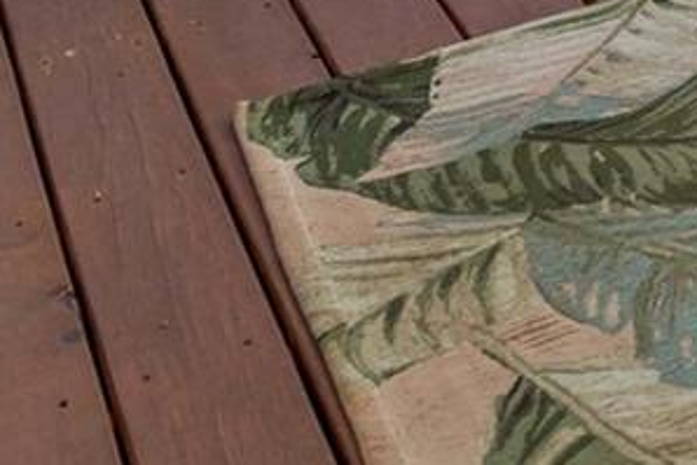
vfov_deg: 9.4
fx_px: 2131
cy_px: -1001
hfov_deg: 13.7
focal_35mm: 110
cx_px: 1647
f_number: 8
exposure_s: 1/30
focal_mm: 16
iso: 100
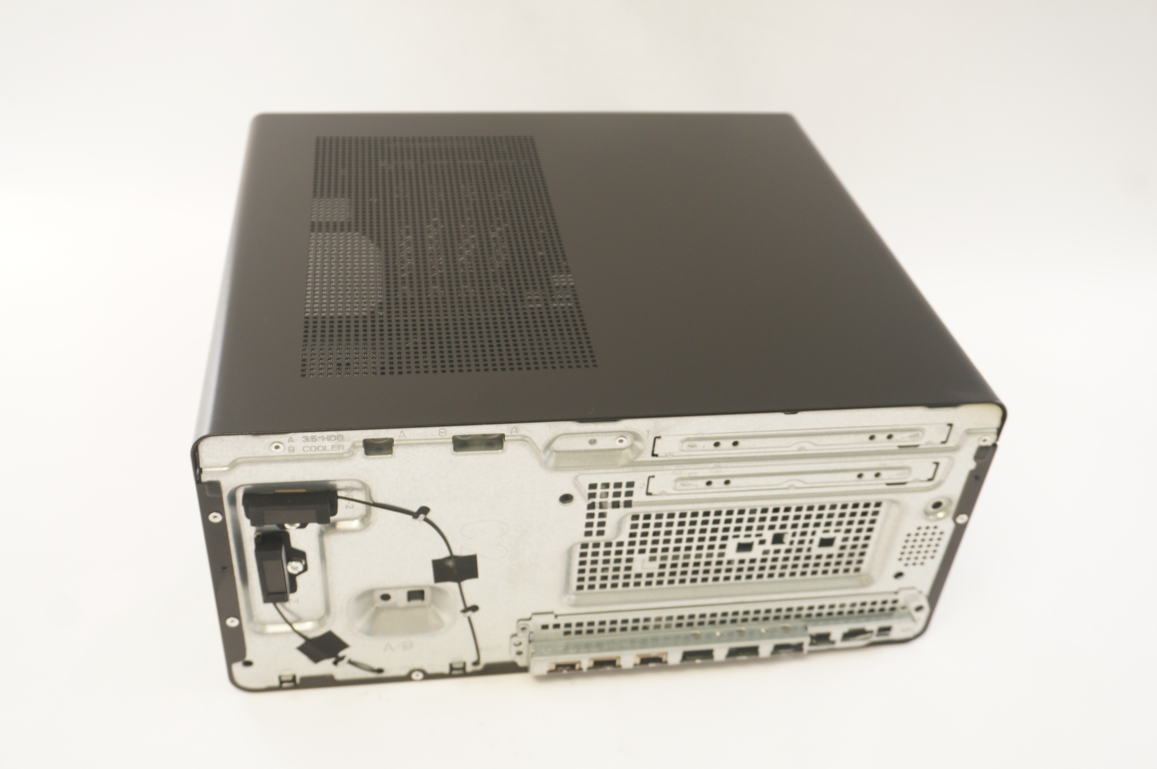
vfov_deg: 38.3
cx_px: 578
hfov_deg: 55.1
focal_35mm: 34
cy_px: 384
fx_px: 1108
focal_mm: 23
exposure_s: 1/13
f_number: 5.6
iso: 400
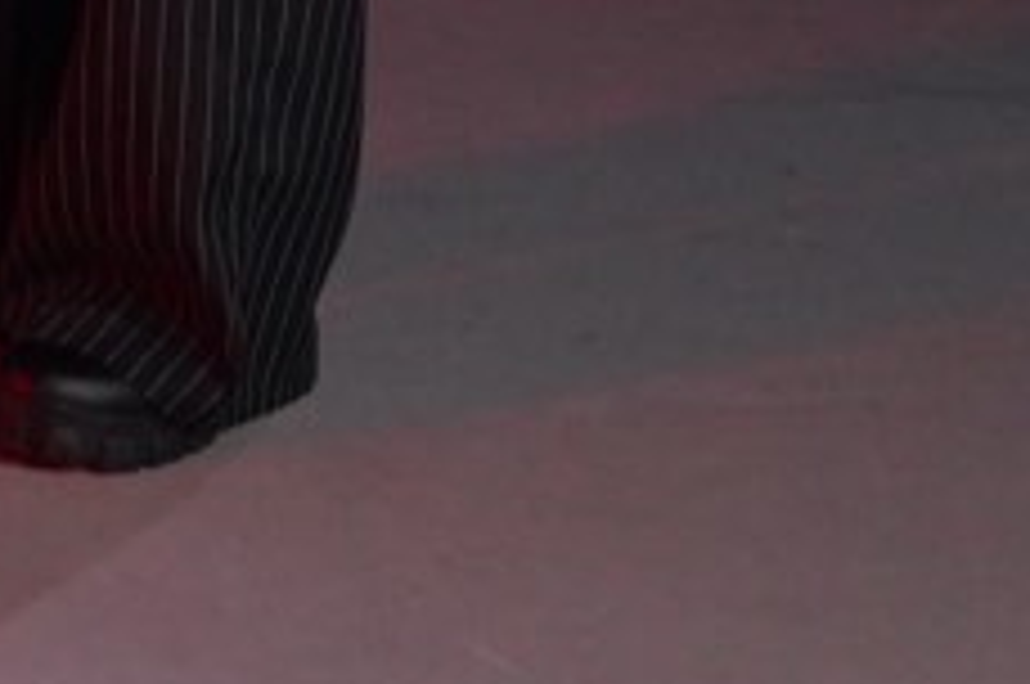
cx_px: -1264
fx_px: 5800
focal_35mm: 203
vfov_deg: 6.2
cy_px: -1422
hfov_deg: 9.3
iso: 2500
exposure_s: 1/320
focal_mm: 29
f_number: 4.5
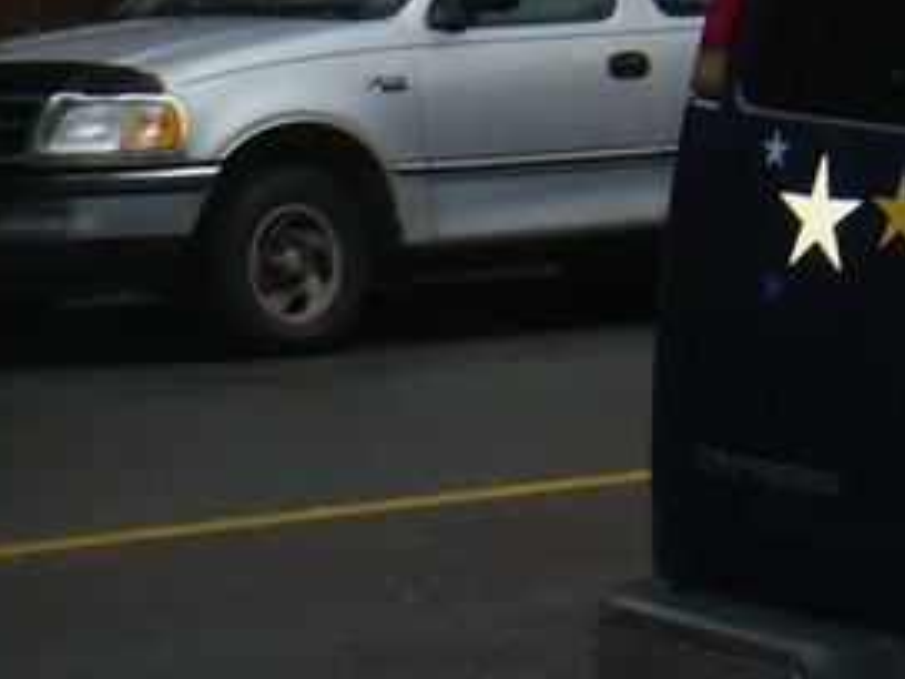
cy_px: -627
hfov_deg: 9.4
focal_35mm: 188
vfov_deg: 7.6
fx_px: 4915
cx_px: 2153
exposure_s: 1/800
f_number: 2.8
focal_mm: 6.1
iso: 100
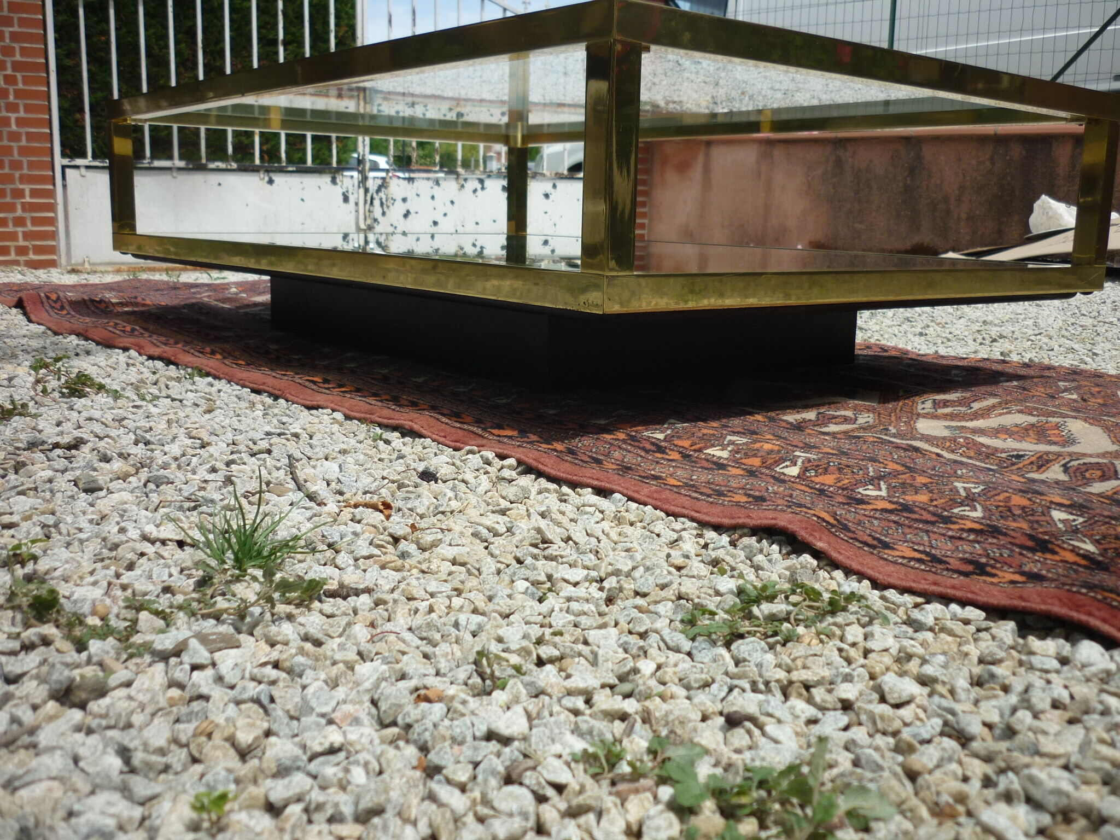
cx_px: 560
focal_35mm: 33
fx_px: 1068
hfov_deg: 55.4
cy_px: 420
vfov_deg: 42.9
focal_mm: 5.5
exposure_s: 1/160
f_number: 8
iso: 80
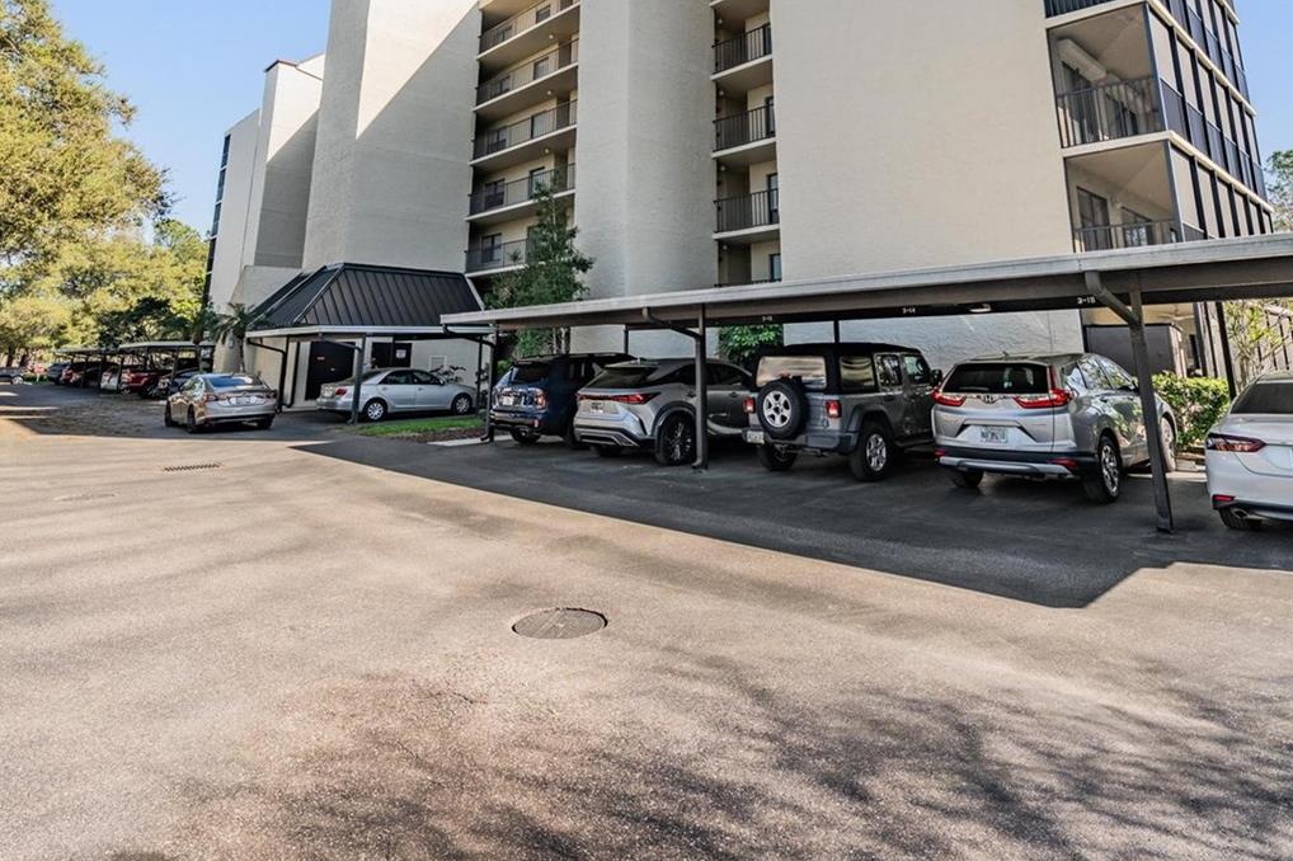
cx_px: 681
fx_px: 790
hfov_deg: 78.5
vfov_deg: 53.8
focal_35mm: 22
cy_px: 188
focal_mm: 14
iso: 100
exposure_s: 1/320
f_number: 7.1
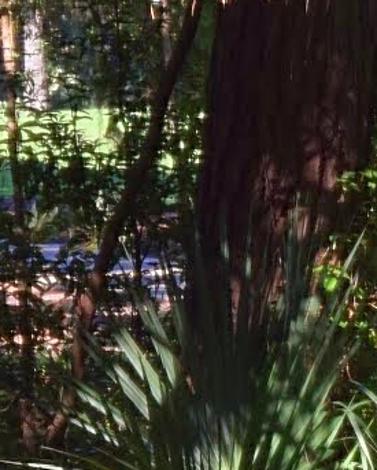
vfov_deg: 4.2
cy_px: 86
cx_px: 1301
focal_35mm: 462
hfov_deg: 3.3
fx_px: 6432
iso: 400
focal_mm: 55
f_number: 7.1
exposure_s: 1/160
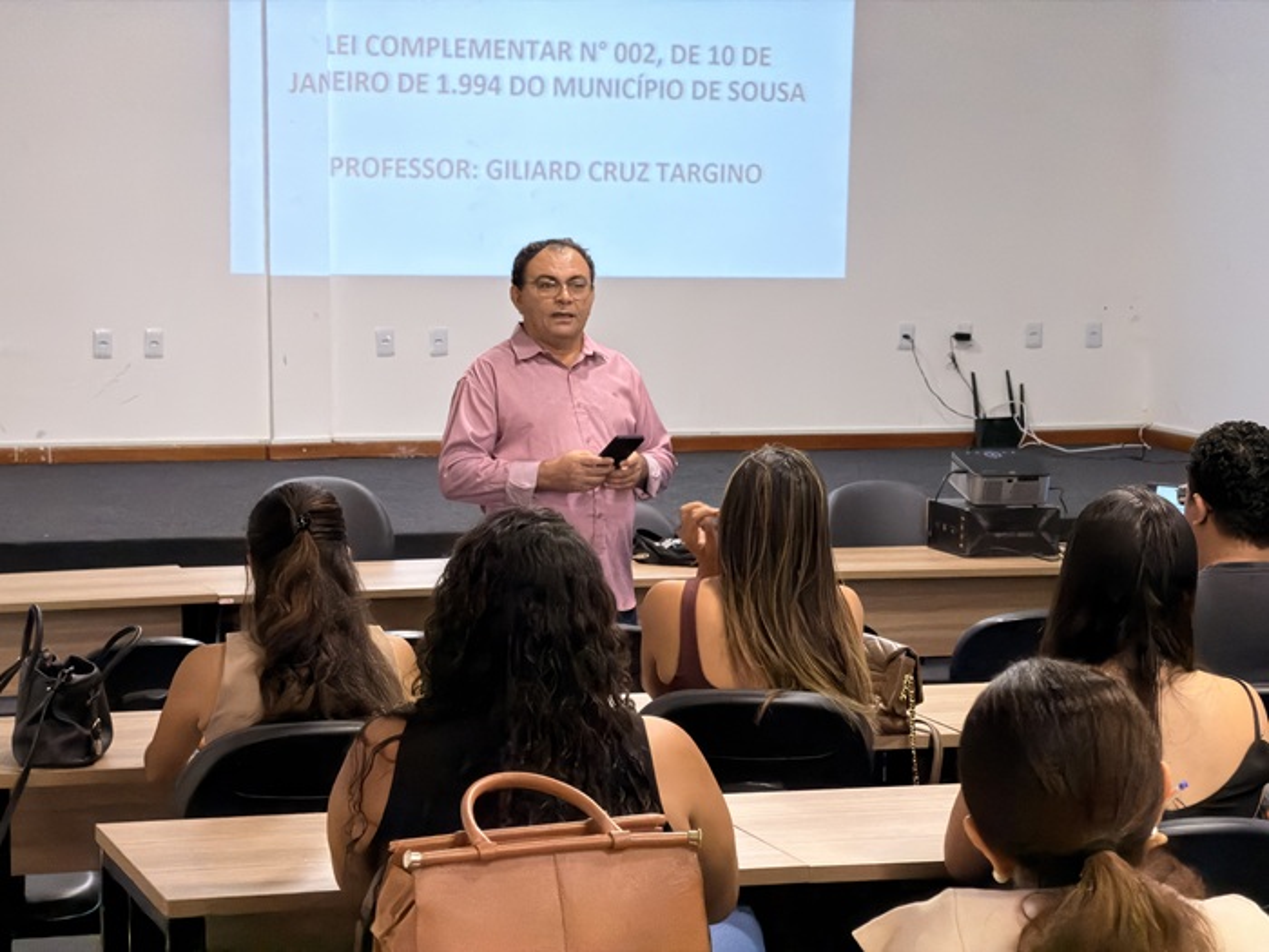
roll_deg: -0.3
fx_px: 3666
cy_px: 476
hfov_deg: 19.6
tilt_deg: -5.5
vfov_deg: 14.8
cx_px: 634
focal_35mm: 100
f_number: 2.8
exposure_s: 1/40
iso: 800
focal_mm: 16.89
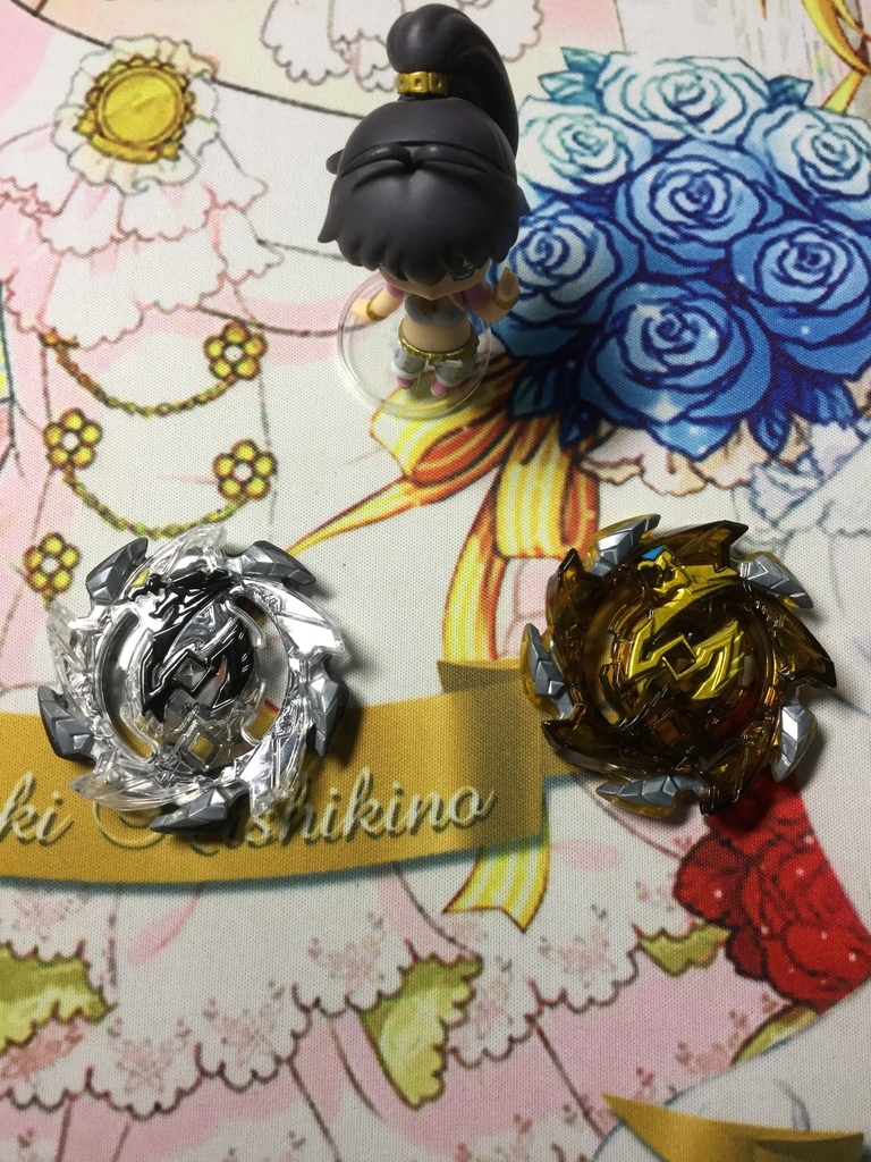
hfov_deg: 45.4
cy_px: 581
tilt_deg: -77.6
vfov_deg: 58.4
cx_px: 436
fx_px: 1040
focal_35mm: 31
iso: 25
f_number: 2.4
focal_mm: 3.3
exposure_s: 1/40
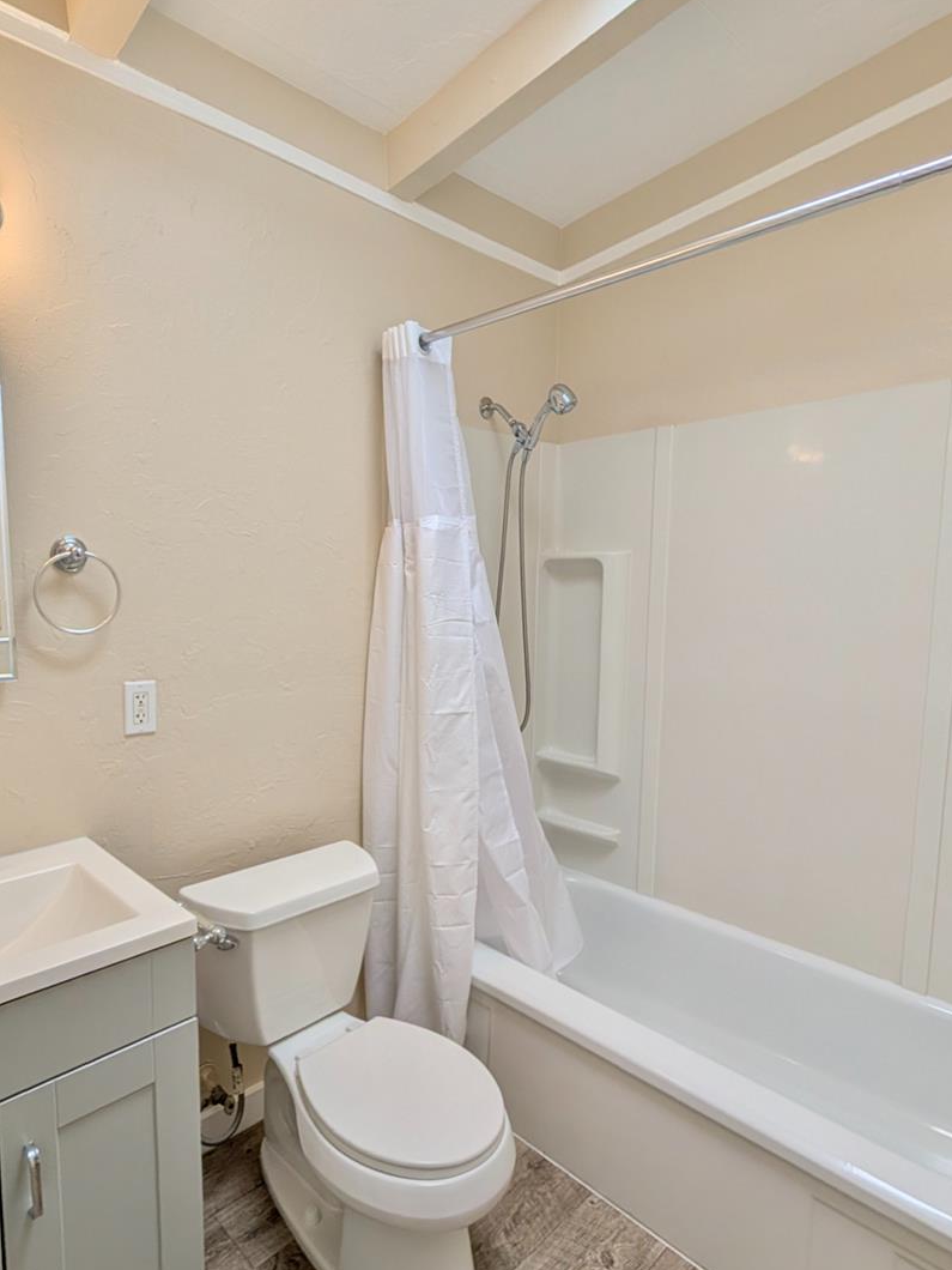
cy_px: 660
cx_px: 368
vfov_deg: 91.0
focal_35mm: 17
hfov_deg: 73.7
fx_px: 623
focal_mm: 2.02
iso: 52
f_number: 1.7
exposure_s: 1/943
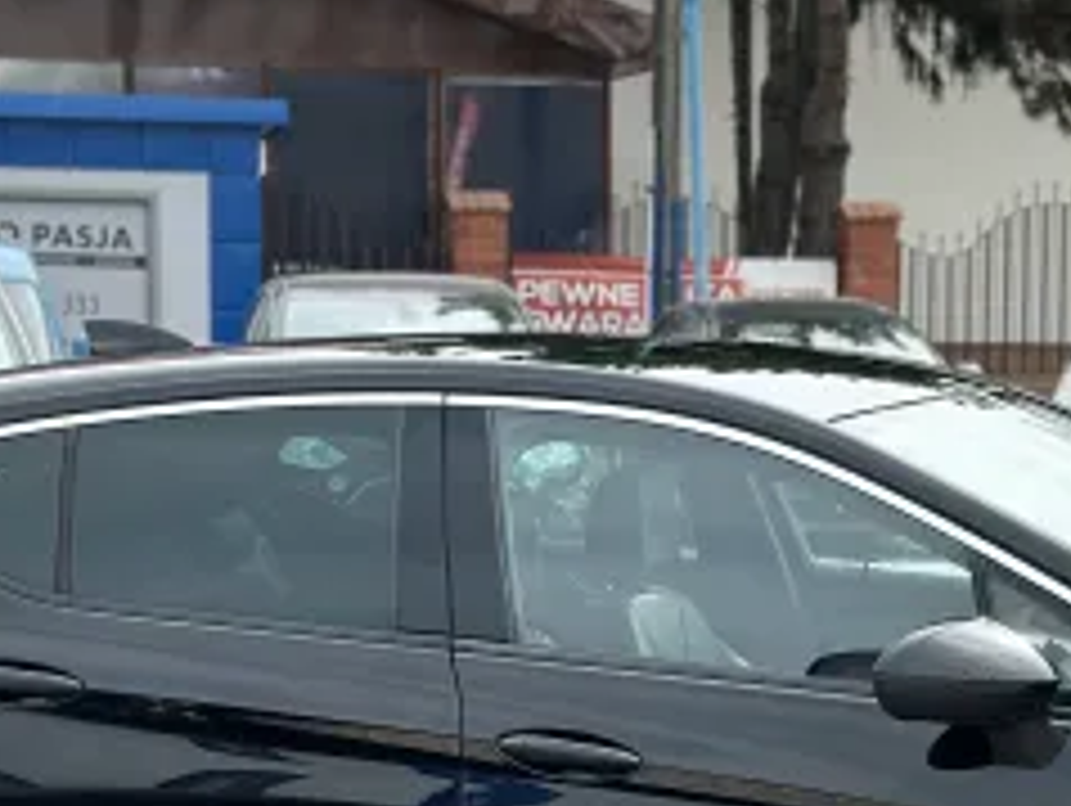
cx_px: 801
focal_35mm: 129
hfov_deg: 15.2
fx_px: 3995
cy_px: 716
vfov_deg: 11.4
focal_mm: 6.86
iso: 80
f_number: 1.78
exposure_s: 1/2976
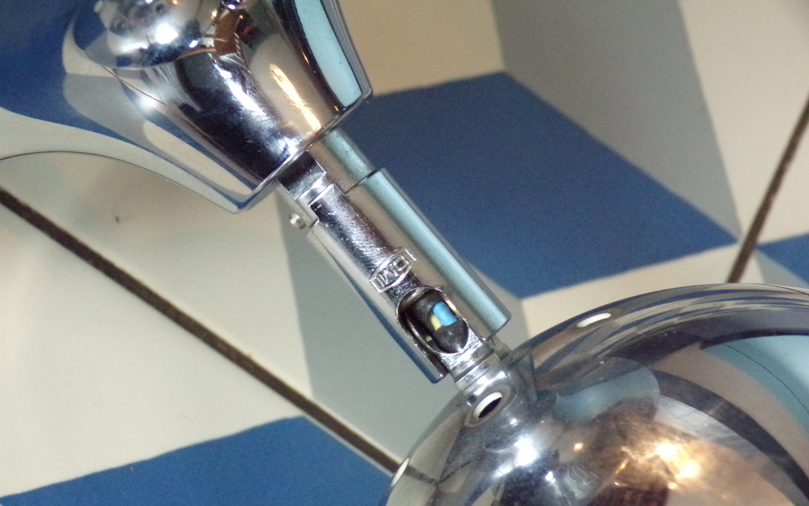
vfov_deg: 14.2
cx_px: 405
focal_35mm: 92
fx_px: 2028
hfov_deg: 22.6
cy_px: 283
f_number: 4
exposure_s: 1/50
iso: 800
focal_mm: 15.4
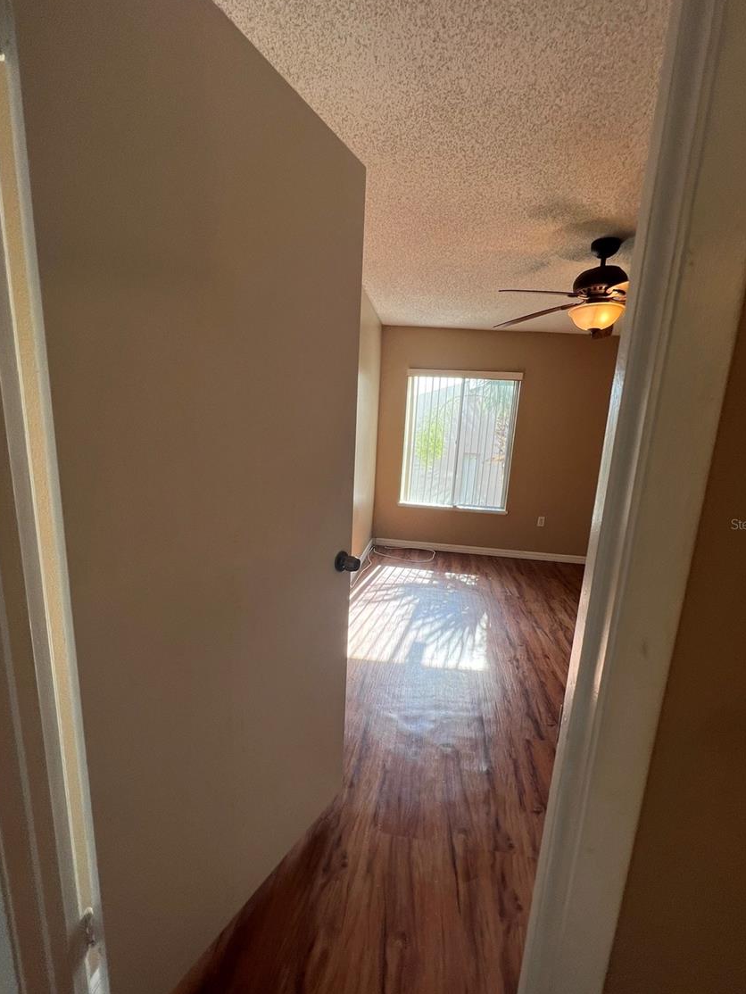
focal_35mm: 14
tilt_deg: -11.4
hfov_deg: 85.6
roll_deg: -4.6
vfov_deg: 102.0
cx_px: 393
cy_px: 524
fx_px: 402
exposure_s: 1/128
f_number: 1.8
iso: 32
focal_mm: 1.57
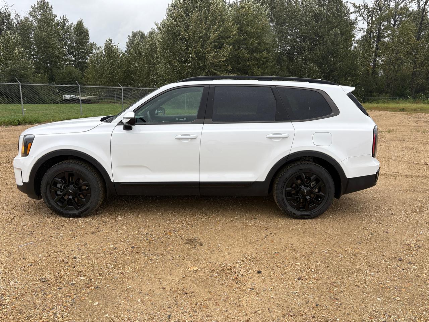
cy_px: 161
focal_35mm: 26
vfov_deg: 53.1
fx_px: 322
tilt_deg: -10.6
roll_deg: -0.1
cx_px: 214
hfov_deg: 67.3
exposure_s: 1/782
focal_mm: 5.96
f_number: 1.6
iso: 50
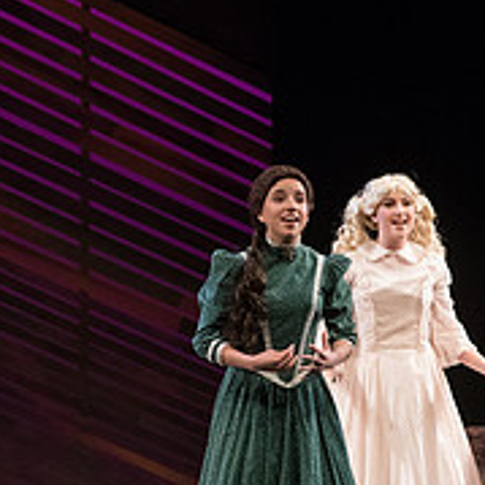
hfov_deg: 6.0
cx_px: 683
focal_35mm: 289
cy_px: 289
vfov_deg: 6.1
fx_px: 4581
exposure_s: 1/320
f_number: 4
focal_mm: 105
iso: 5000
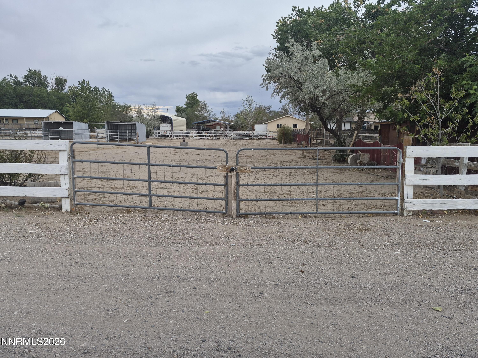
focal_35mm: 23
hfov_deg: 73.9
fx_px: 318
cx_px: 239
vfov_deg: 58.9
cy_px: 179
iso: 80
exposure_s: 1/1744
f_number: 1.8
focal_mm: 5.4
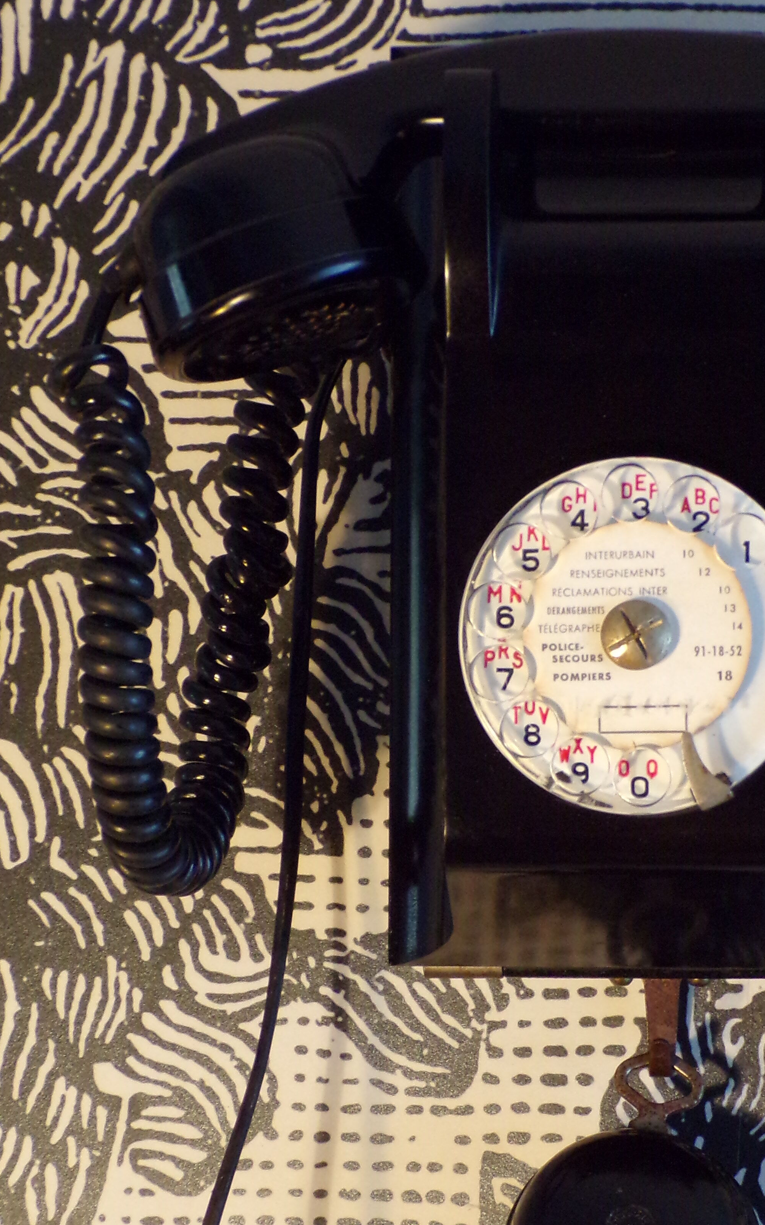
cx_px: 633
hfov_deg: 13.1
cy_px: 717
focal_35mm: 99
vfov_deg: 21.0
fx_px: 3303
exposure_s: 1/20
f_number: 3.8
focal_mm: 11.6
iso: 400
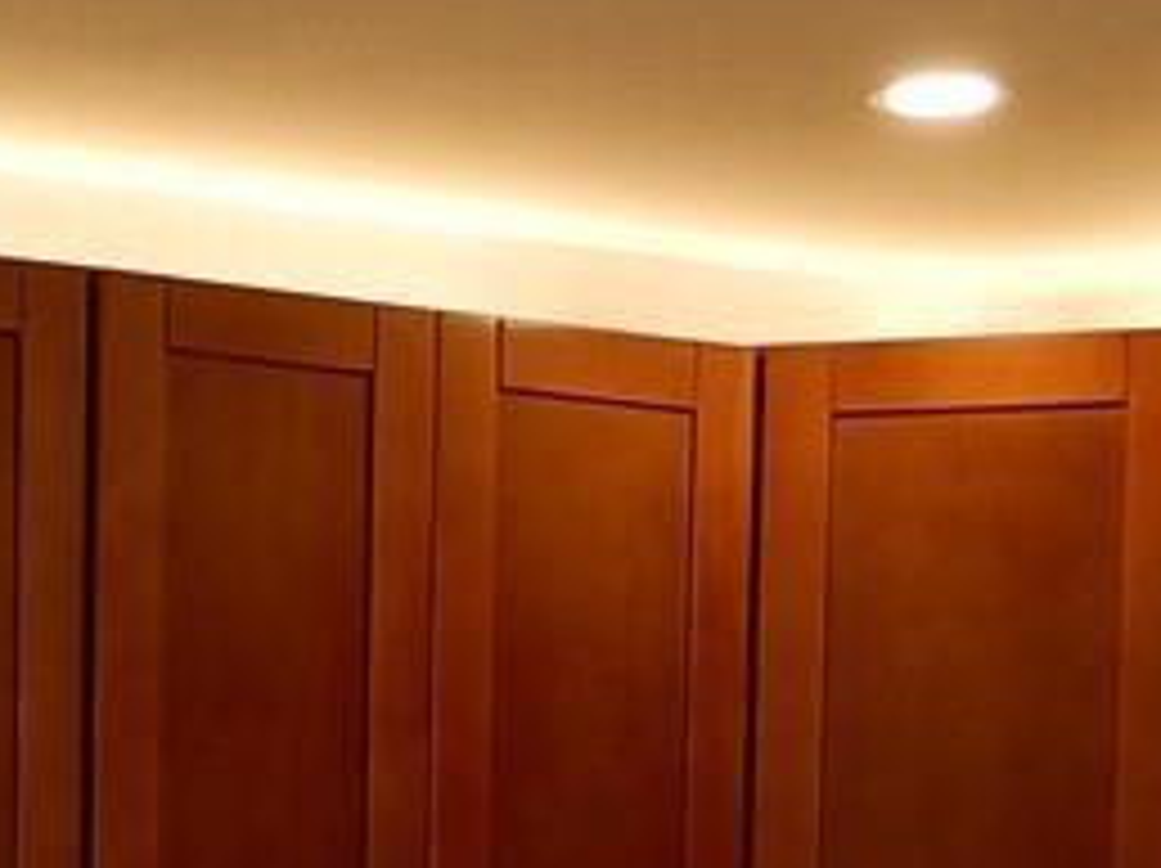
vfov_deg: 9.0
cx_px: 230
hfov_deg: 13.2
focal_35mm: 149
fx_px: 4993
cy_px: 2033
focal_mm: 4.3
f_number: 3.4
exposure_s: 1/40
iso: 80
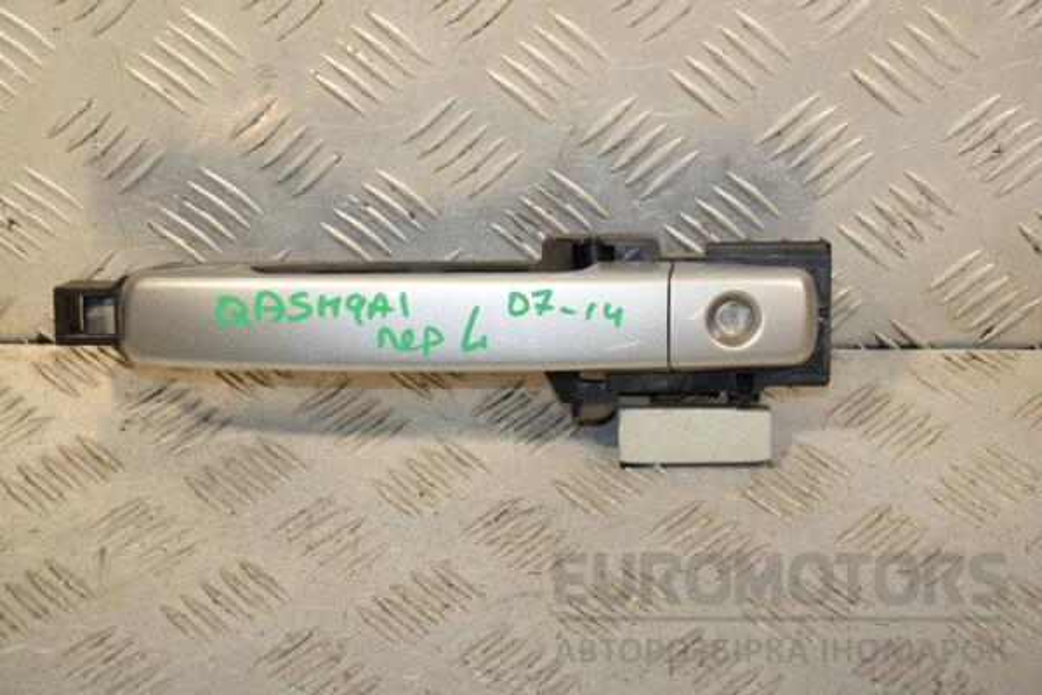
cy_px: 348
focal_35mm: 93
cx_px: 521
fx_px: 2692
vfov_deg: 14.7
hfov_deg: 21.9
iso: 800
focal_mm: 62
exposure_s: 1/200
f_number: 6.3
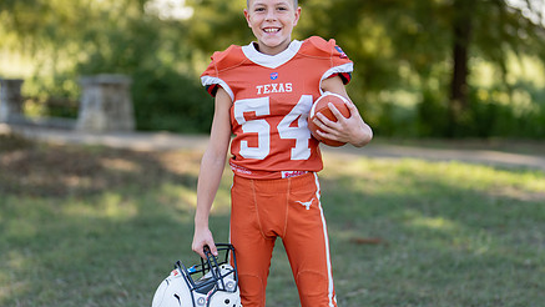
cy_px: 178
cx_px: 284
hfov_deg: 25.3
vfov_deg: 14.4
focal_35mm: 84
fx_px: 1214
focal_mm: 50
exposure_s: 1/1250
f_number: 1.2
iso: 100
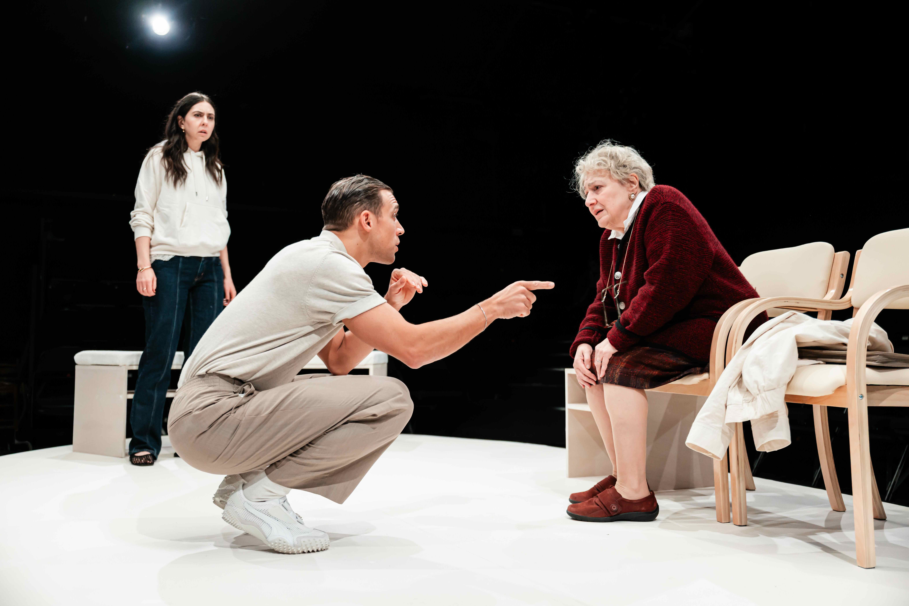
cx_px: 454
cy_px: 303
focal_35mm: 34
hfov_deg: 55.8
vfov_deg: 38.9
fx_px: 858
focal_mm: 34
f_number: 2.8
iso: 3200
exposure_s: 1/200
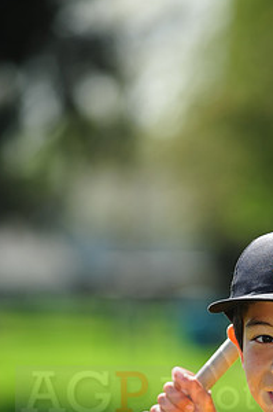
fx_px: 4417
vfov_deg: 5.3
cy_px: 385
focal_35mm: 387
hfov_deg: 3.5
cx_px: 261
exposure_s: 1/800
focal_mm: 200
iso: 200
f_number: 4.5
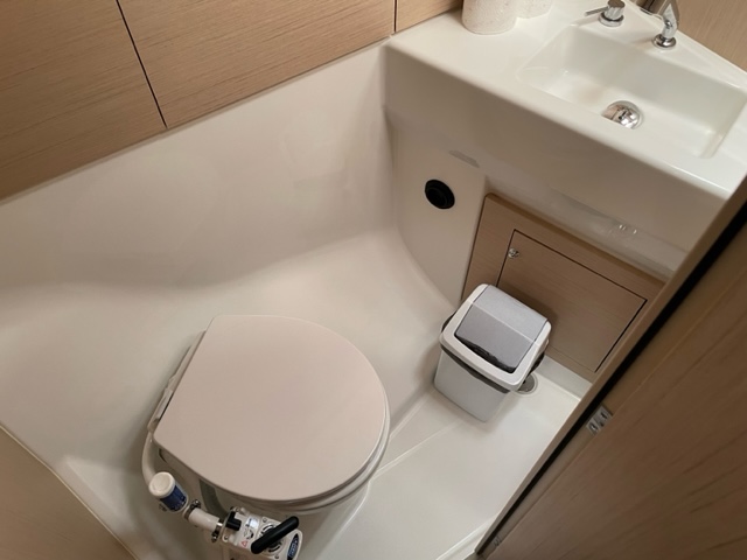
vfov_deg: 53.1
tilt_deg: -54.0
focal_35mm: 26
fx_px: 561
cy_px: 280
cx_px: 374
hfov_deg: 67.3
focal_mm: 4.2
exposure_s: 1/60
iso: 125
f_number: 1.6
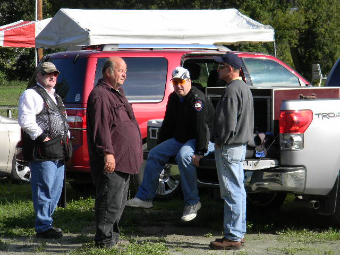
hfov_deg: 13.3
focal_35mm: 148
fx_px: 1454
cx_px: 170
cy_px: 128
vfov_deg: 10.0
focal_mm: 26.8
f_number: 5
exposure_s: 1/391
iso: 80
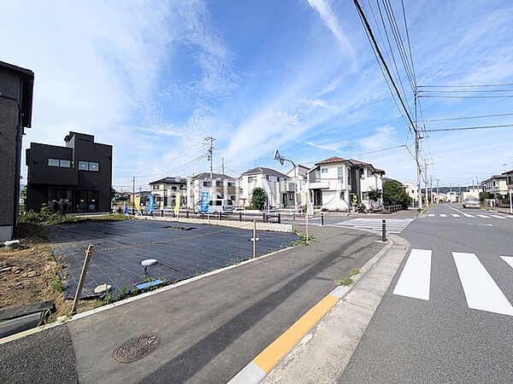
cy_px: 192
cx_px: 256
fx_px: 207
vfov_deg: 85.7
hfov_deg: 102.1
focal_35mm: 14
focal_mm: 1.83
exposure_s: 1/1852
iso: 51
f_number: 2.2
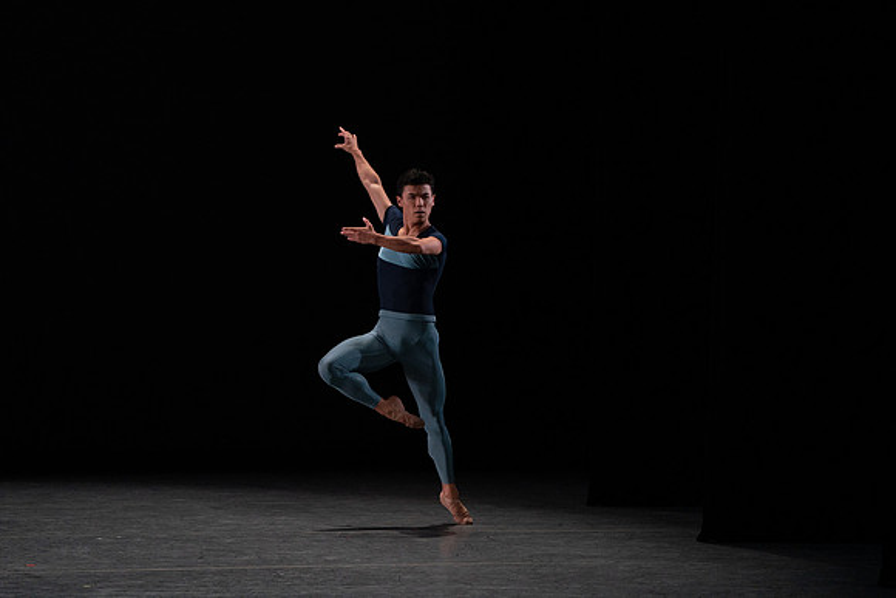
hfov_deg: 5.7
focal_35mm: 361
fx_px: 8987
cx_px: 448
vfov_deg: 3.8
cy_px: 299
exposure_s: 1/400
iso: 5000
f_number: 5.6
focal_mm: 361
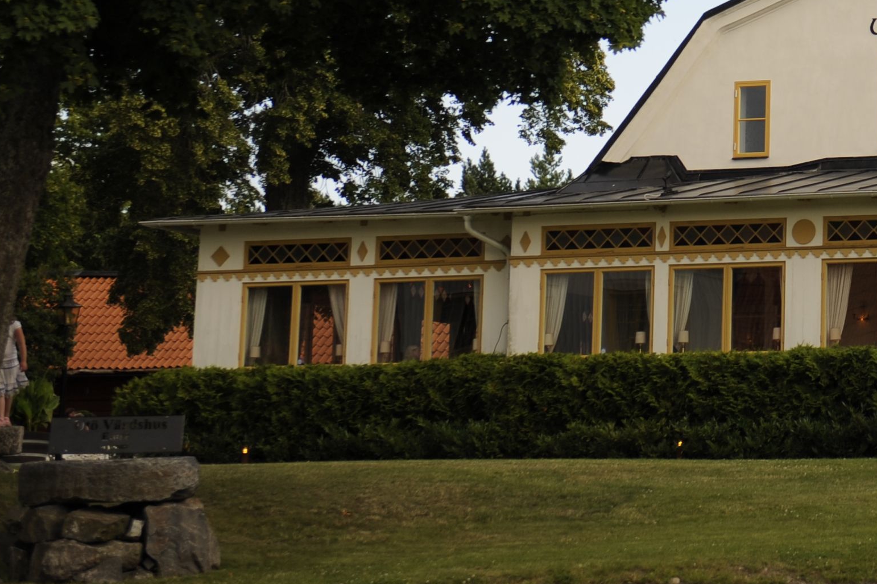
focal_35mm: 138
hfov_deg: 14.5
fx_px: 3360
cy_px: -200
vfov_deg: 9.7
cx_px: 984
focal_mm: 50
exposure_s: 1/1600
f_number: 2.8
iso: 200
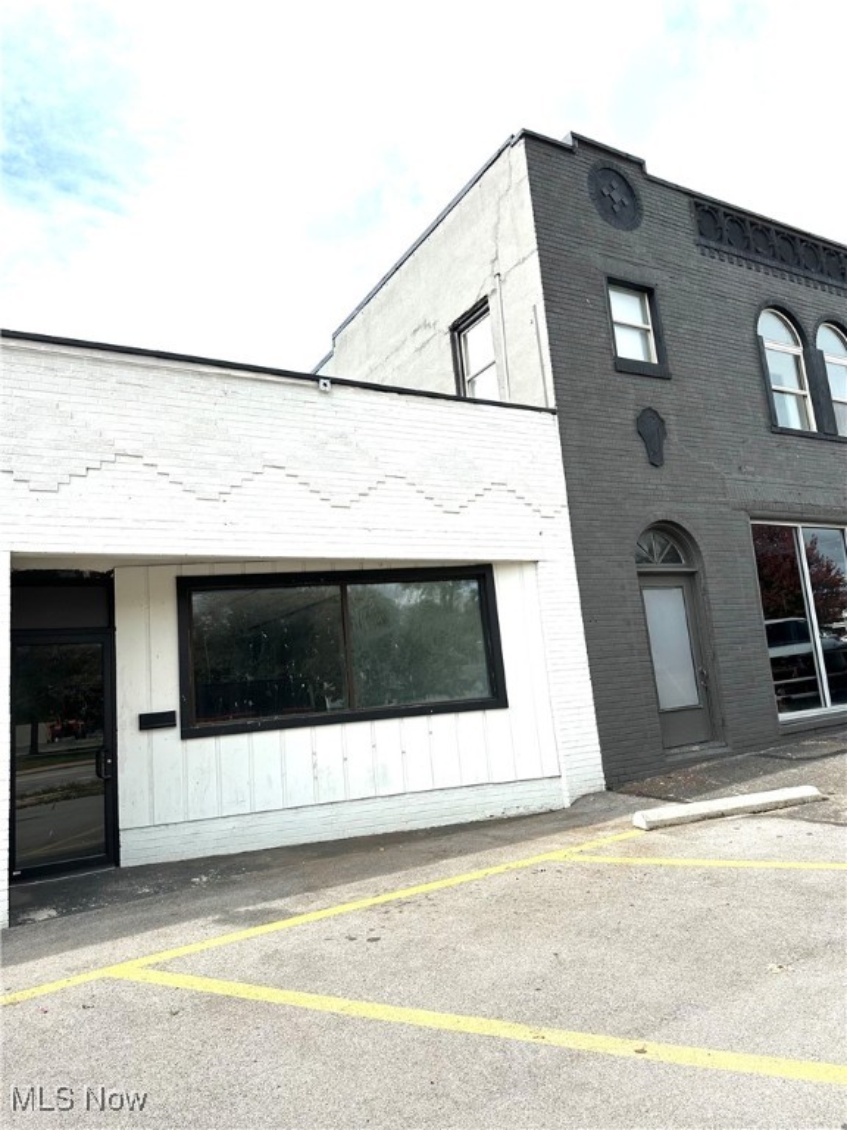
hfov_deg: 56.8
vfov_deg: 71.6
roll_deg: +4.8
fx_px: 783
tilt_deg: +10.7
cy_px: 565
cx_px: 424
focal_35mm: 24
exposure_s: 1/5525
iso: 80
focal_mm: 6.86
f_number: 1.78
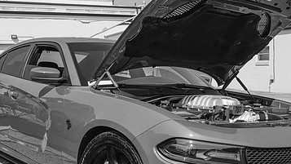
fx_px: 401
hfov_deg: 39.8
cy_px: 105
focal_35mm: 52
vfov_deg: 23.0
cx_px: 136
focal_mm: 28.5
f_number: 10
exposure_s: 1/320
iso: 160
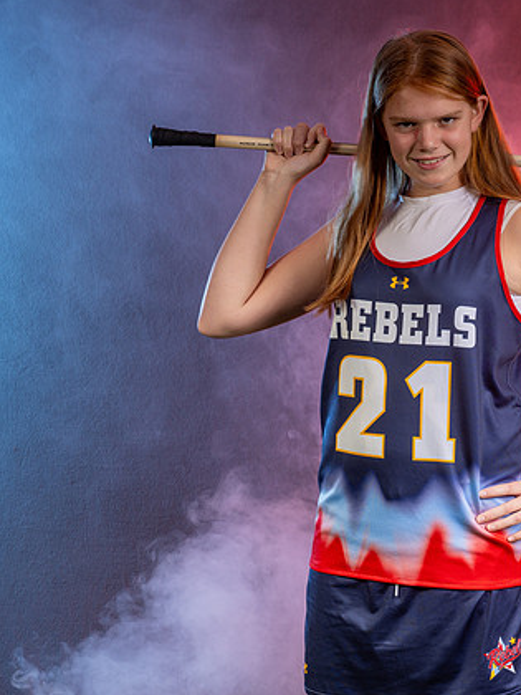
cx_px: 418
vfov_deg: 12.0
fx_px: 3291
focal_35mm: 164
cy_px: 398
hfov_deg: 9.0
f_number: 8
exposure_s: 1/200
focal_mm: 92
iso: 64
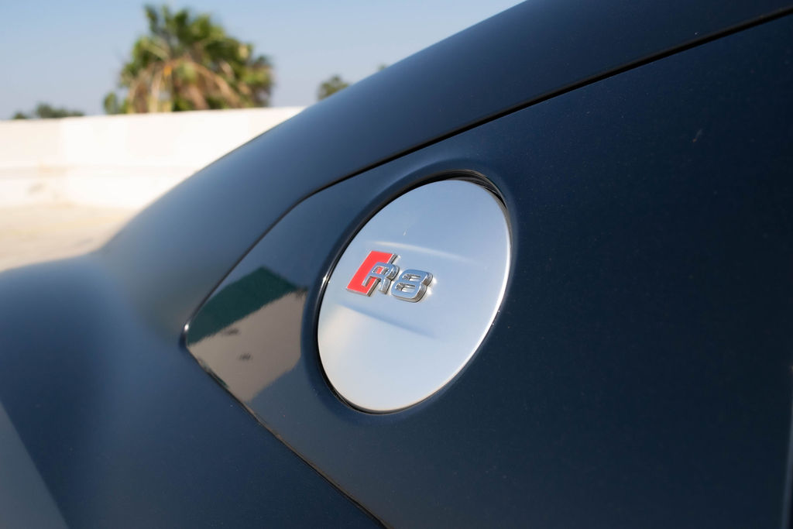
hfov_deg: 49.5
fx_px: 859
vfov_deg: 34.2
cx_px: 396
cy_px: 264
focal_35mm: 39
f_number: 8
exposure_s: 1/2000
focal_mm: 26
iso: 400
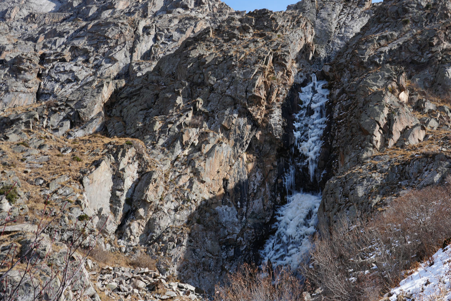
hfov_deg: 45.1
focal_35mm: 43
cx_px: 277
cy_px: 150
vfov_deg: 31.2
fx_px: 539
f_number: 9
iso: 100
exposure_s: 1/125
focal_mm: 33
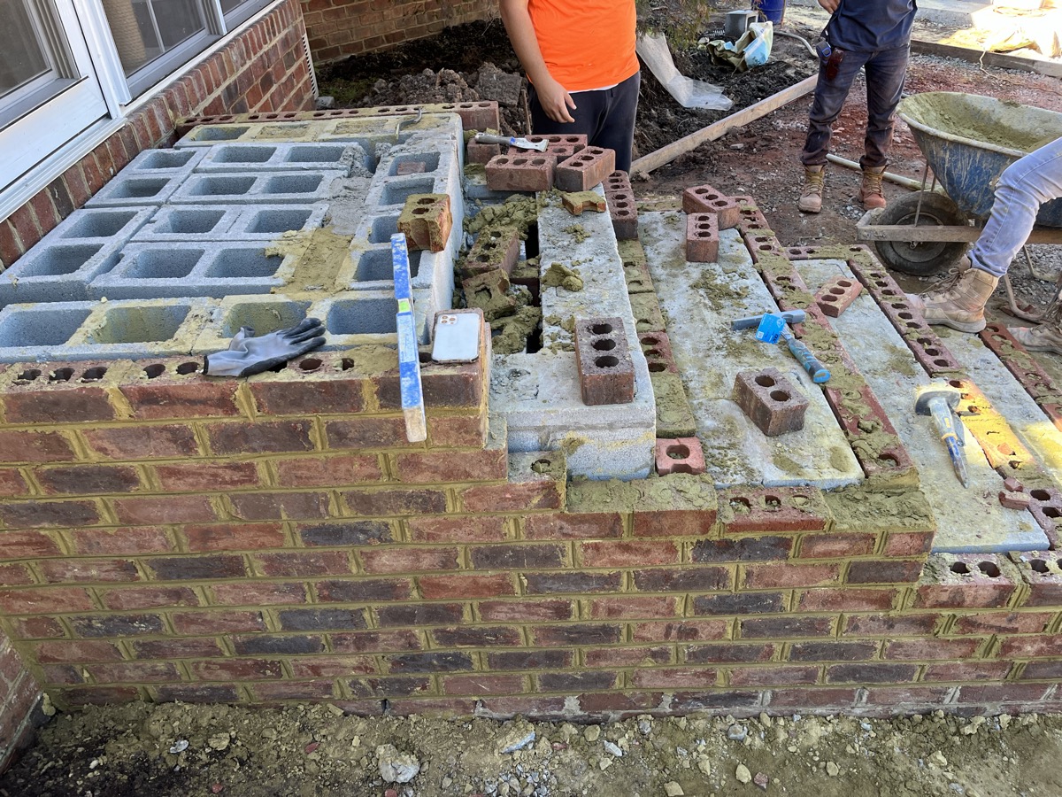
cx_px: 531
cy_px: 398
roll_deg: +4.1
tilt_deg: -37.0
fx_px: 798
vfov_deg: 53.1
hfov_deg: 67.3
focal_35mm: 26
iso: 32
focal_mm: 5.1
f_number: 1.6
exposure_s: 1/143
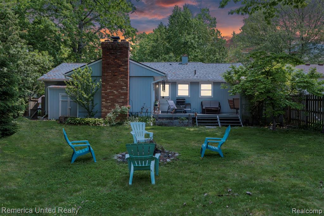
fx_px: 279
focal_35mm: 31
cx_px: 162
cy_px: 108
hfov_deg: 60.3
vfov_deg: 42.3
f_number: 8
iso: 100
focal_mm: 31
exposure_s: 1/15
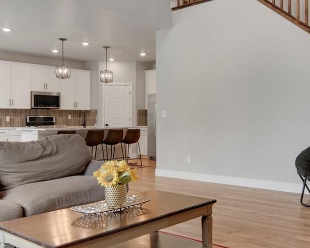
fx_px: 358
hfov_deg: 46.4
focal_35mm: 39
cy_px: 118
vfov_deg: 38.2
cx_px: 196
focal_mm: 16
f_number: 8
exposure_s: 1/40
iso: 400
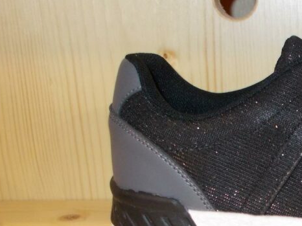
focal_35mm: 67
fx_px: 584
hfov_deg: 26.5
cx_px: 338
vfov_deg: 21.7
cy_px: 166
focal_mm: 4.6
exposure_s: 1/25
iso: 200
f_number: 3.2
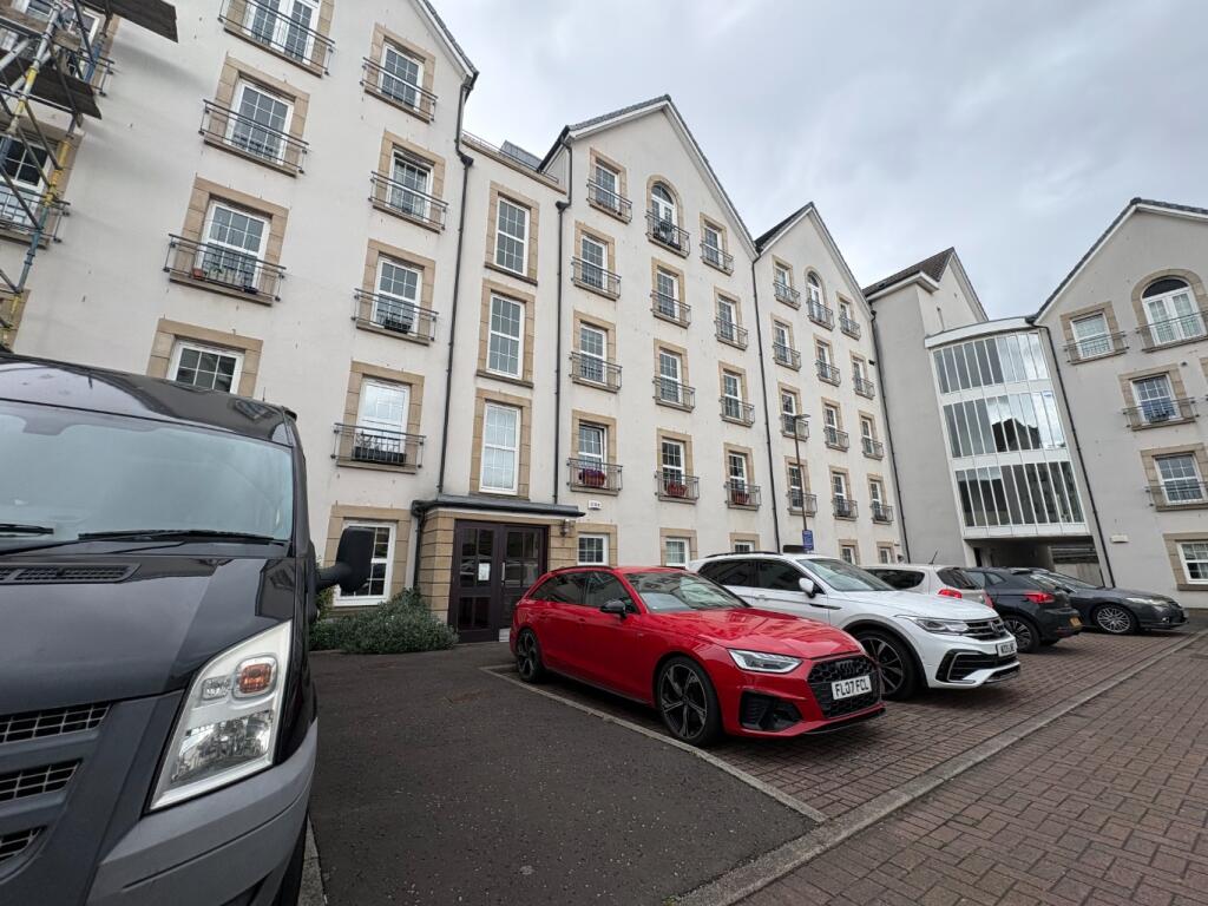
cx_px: 604
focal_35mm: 14
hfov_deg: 102.1
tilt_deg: +14.6
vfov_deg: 85.7
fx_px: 489
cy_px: 453
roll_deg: +0.7
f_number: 2.2
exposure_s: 1/615
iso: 40
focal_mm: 2.22
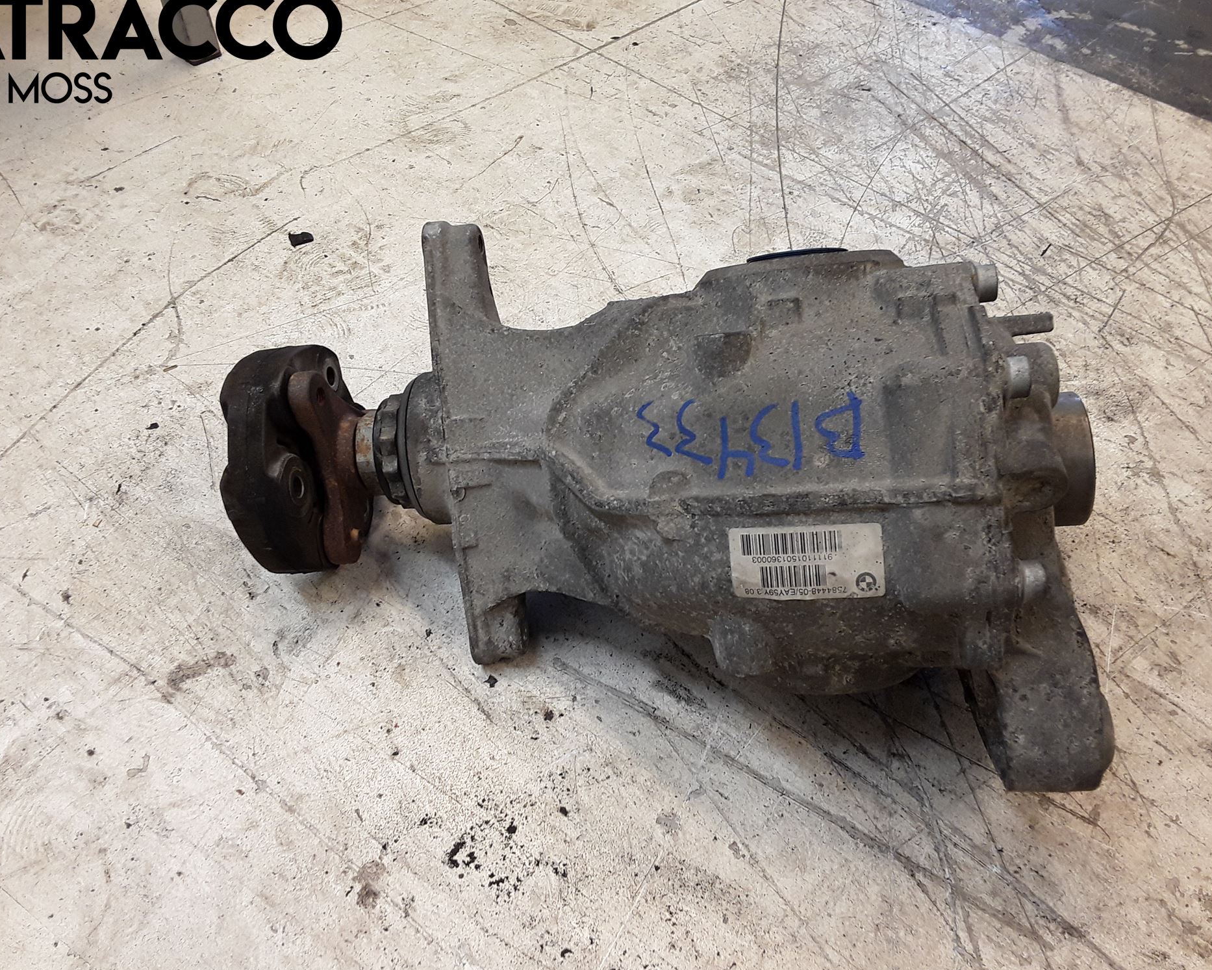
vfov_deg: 48.5
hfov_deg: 58.8
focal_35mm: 30
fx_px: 1076
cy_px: 489
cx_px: 608
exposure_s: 1/50
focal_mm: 2.91
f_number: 1.9
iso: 40
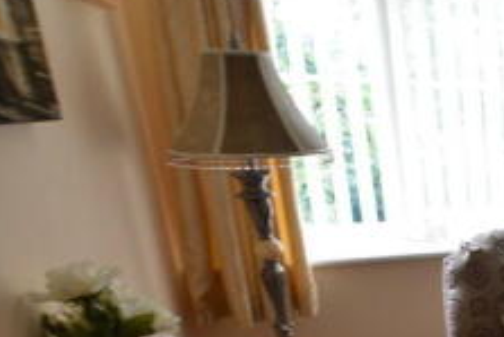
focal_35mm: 44
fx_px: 616
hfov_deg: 29.7
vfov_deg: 28.3
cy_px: 352
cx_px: 730
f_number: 6.3
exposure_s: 1/10
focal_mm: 10
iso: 100
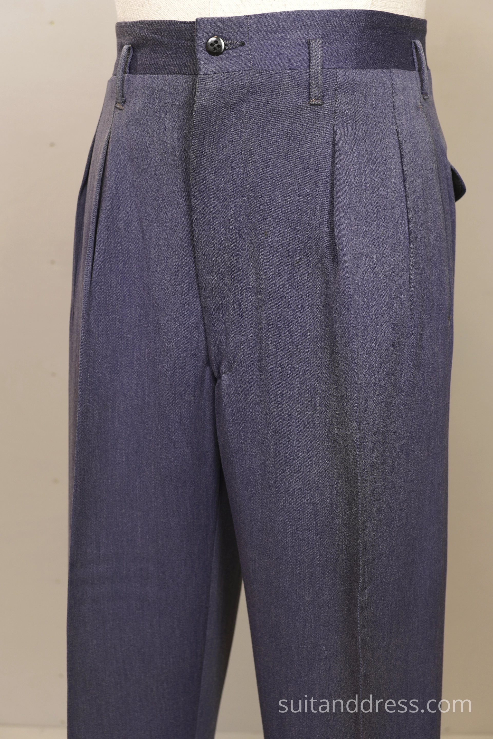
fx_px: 986
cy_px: 370
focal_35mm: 48
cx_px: 246
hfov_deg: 28.1
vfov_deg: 41.1
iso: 200
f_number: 4.5
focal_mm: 32
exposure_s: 1/20
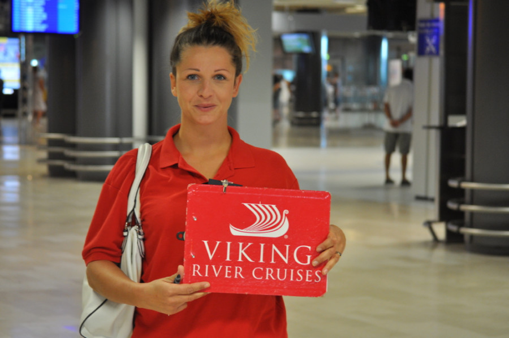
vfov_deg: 13.8
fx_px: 1398
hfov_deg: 20.6
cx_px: 254
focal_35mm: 99
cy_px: 169
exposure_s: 1/40
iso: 800
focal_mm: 66
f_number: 4.2
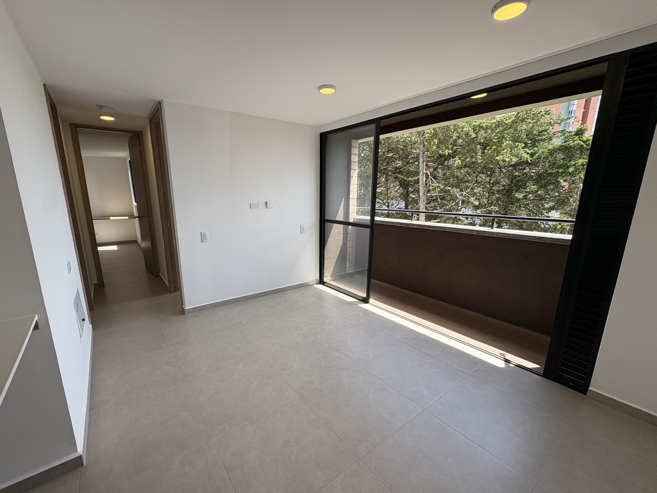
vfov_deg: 81.7
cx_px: 311
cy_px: 256
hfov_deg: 98.1
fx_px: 285
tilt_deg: -12.0
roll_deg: +0.1
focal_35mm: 15
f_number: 2.2
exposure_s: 1/321
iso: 64
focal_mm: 2.22
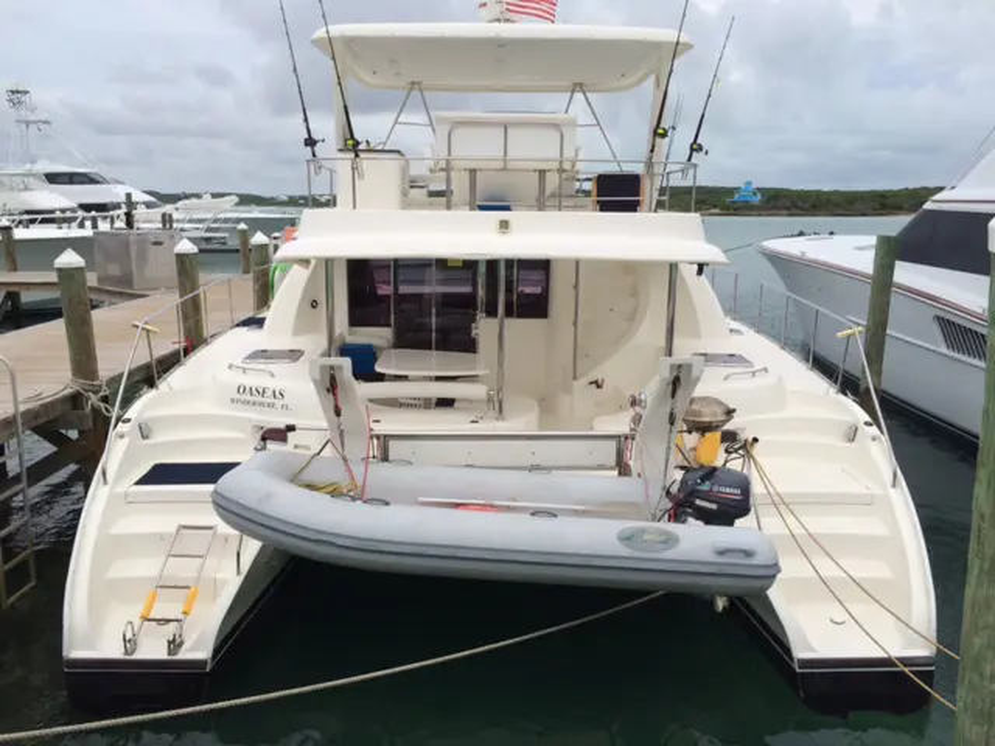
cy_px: 373
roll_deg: -0.7
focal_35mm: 29
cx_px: 498
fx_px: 834
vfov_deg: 48.2
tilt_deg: -12.6
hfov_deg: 61.7
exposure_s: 1/295
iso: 32
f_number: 2.2
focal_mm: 4.15
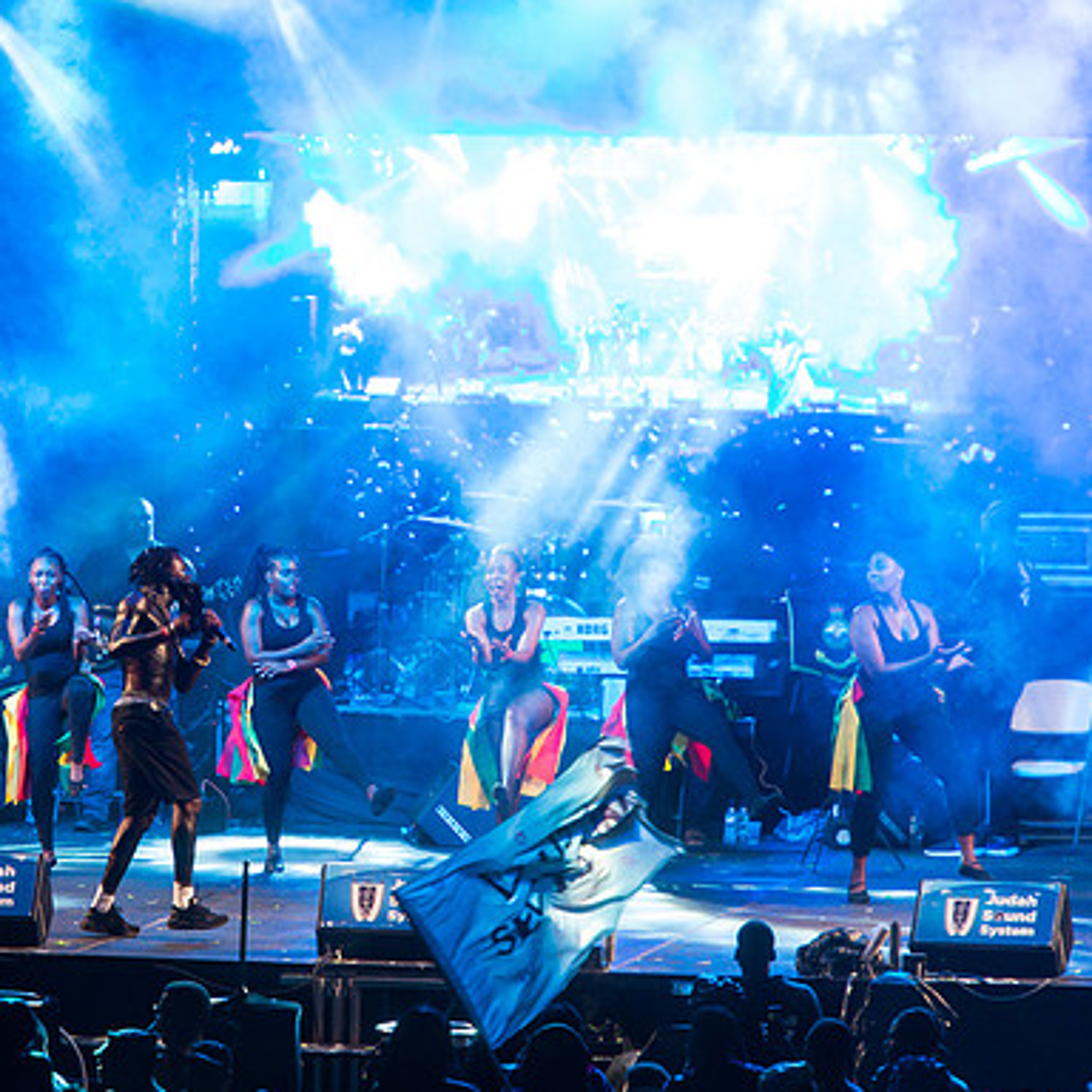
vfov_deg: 5.7
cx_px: 270
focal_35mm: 308
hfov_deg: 5.7
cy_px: 546
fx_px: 10993
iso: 3200
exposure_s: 1/200
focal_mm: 240
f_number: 5.6
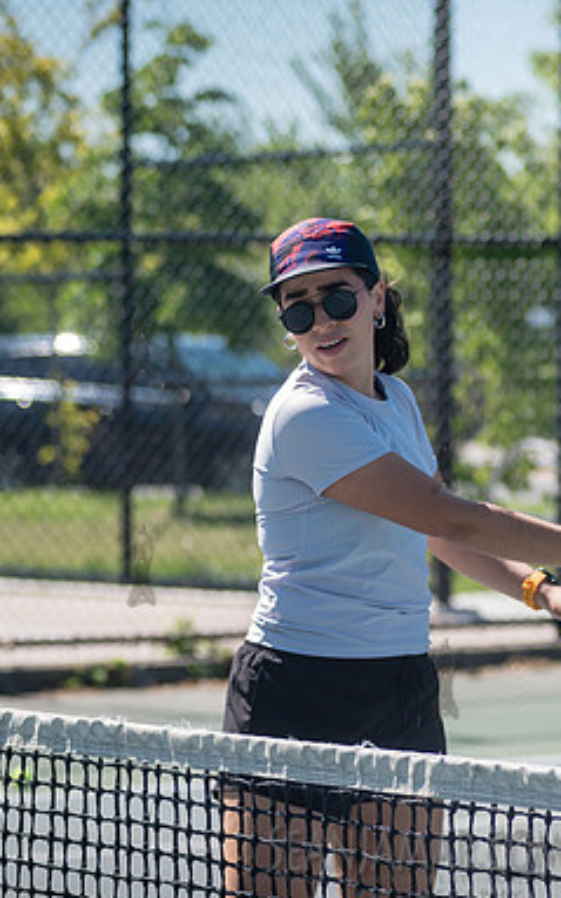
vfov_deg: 11.4
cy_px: 424
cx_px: 369
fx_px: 4506
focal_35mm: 184
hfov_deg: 7.1
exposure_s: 1/1600
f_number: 3.5
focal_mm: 105
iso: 200
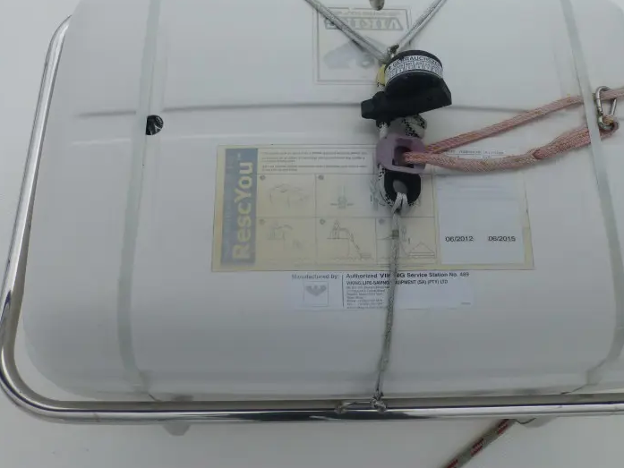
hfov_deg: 47.8
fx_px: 703
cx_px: 348
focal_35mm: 39
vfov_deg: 36.8
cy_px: 204
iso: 100
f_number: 3.7
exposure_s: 1/1300
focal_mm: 6.1
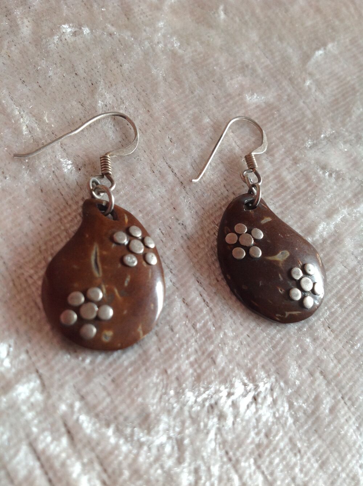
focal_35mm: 35
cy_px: 243
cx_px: 182
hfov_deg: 40.6
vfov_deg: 52.7
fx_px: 491
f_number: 2.4
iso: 64
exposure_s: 1/60
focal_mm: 4.28
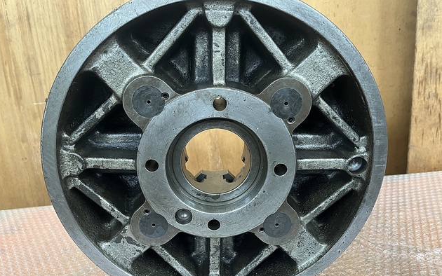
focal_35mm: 28
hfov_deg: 66.5
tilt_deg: -18.9
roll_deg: +5.1
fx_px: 337
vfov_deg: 44.5
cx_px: 218
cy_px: 145
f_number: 1.6
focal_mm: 5.1
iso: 250
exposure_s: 1/60
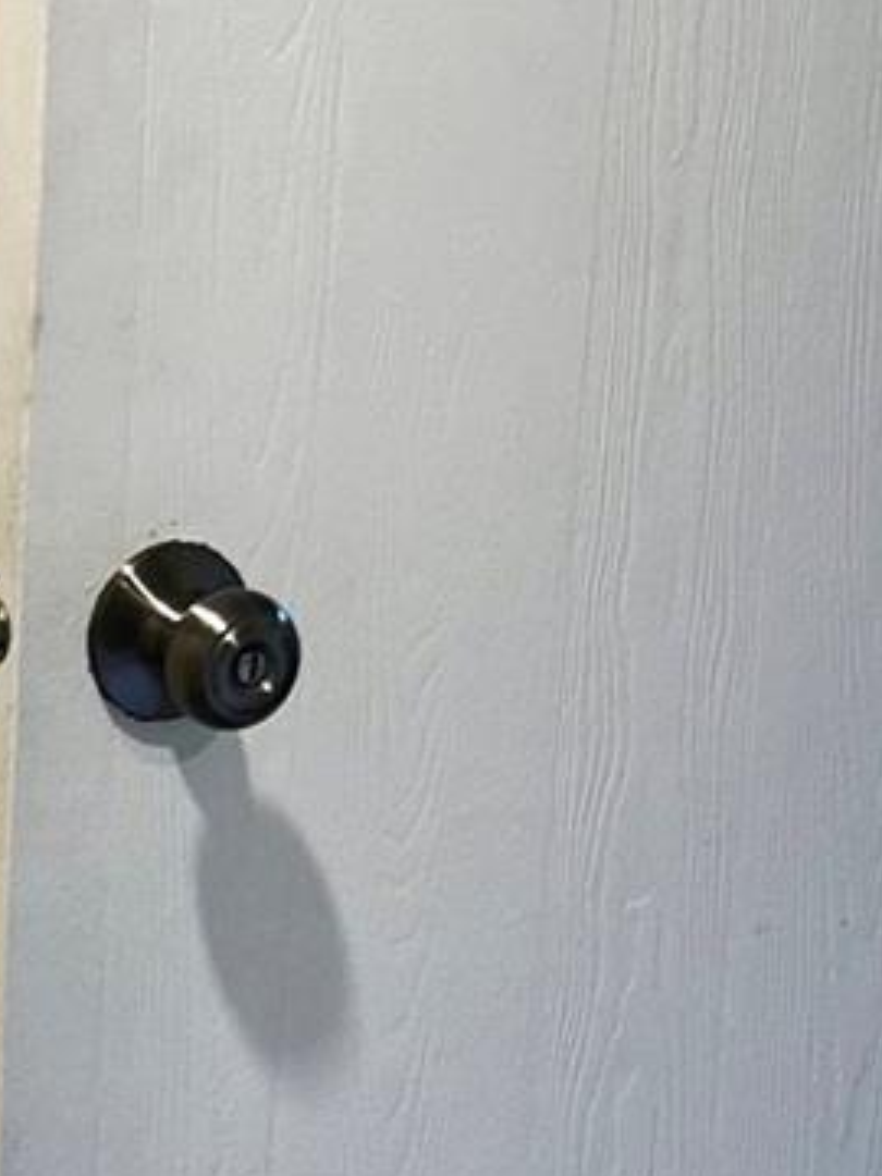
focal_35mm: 111
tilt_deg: -14.2
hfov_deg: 12.6
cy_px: 568
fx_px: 3771
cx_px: -467
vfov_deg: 17.7
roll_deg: -0.8
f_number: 1.5
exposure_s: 1/60.2
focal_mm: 5.7
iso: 80
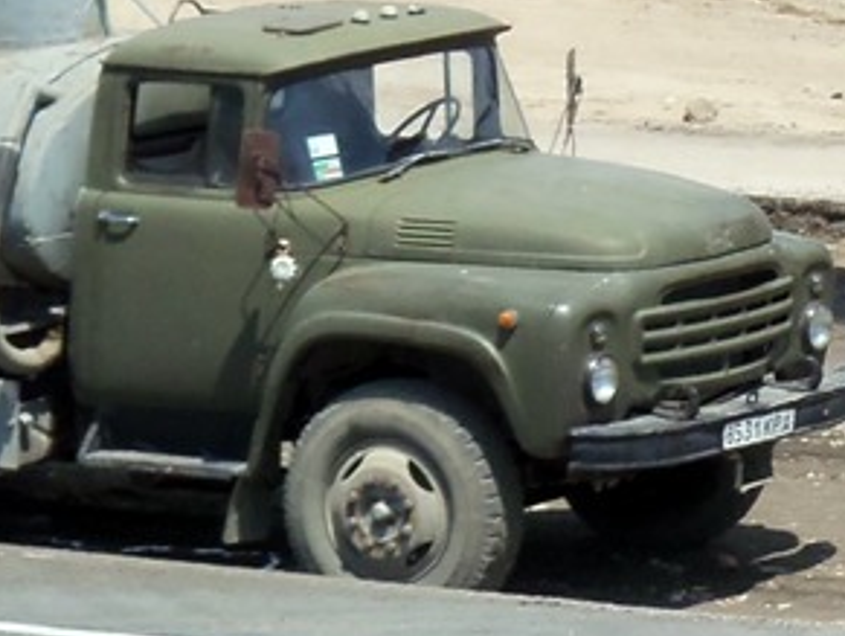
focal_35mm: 333
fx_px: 8139
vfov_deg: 4.4
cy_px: -347
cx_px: 1742
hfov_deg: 5.8
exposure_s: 1/100
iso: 80
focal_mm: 14.3
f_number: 10.8
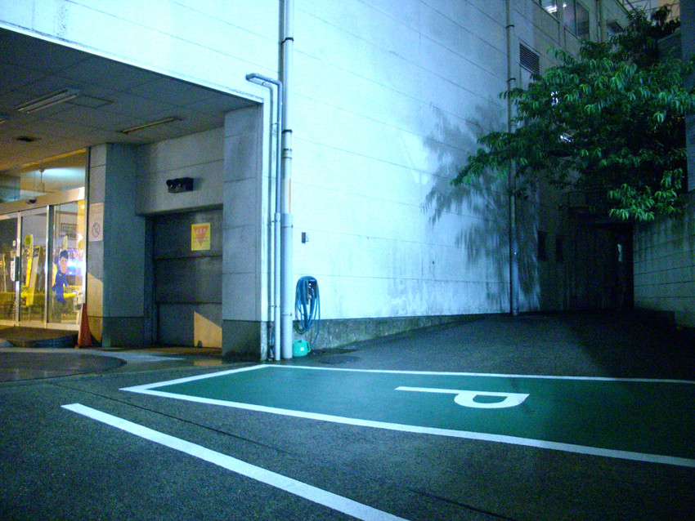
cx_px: 348
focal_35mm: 37
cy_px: 260
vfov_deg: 38.7
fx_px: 743
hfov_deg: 50.1
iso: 400
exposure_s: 4
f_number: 2.8
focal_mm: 6.2
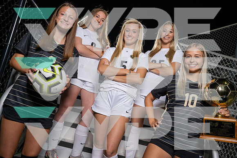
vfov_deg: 38.9
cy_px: 79
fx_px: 224
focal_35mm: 34
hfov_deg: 55.8
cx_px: 118
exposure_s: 1/250
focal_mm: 34
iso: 320
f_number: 9
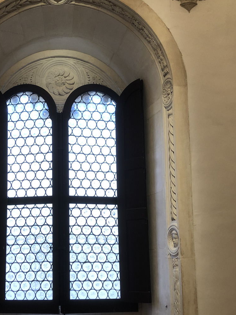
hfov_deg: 31.7
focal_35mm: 45
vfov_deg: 41.6
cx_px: 66
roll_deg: +0.4
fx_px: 409
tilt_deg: +8.7
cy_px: 209
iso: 40
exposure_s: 1/33
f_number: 1.8
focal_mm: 4
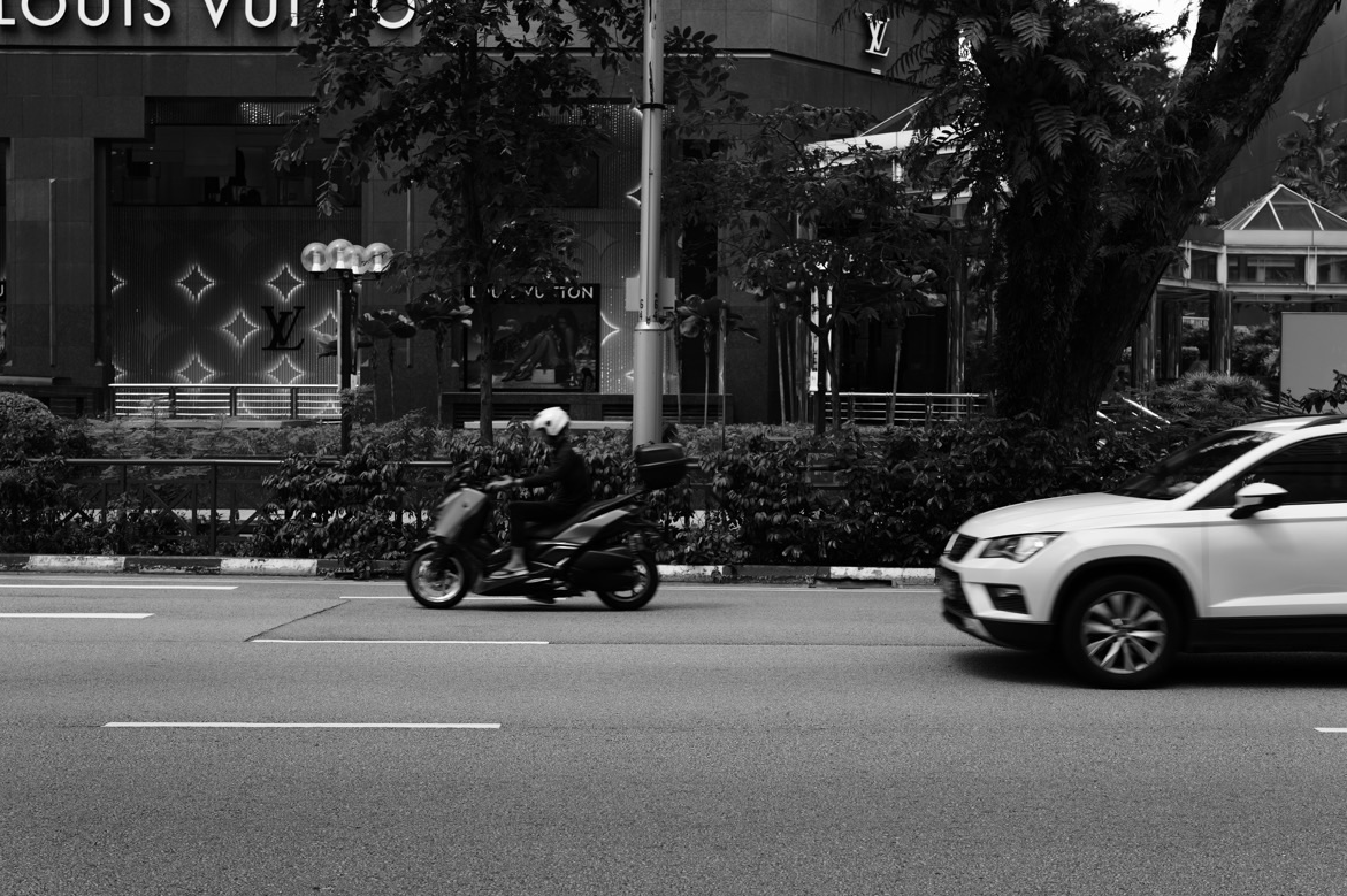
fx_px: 1757
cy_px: 453
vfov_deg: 28.6
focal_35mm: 47
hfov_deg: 41.9
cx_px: 695
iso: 100
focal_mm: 43
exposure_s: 1/250
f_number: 4.5
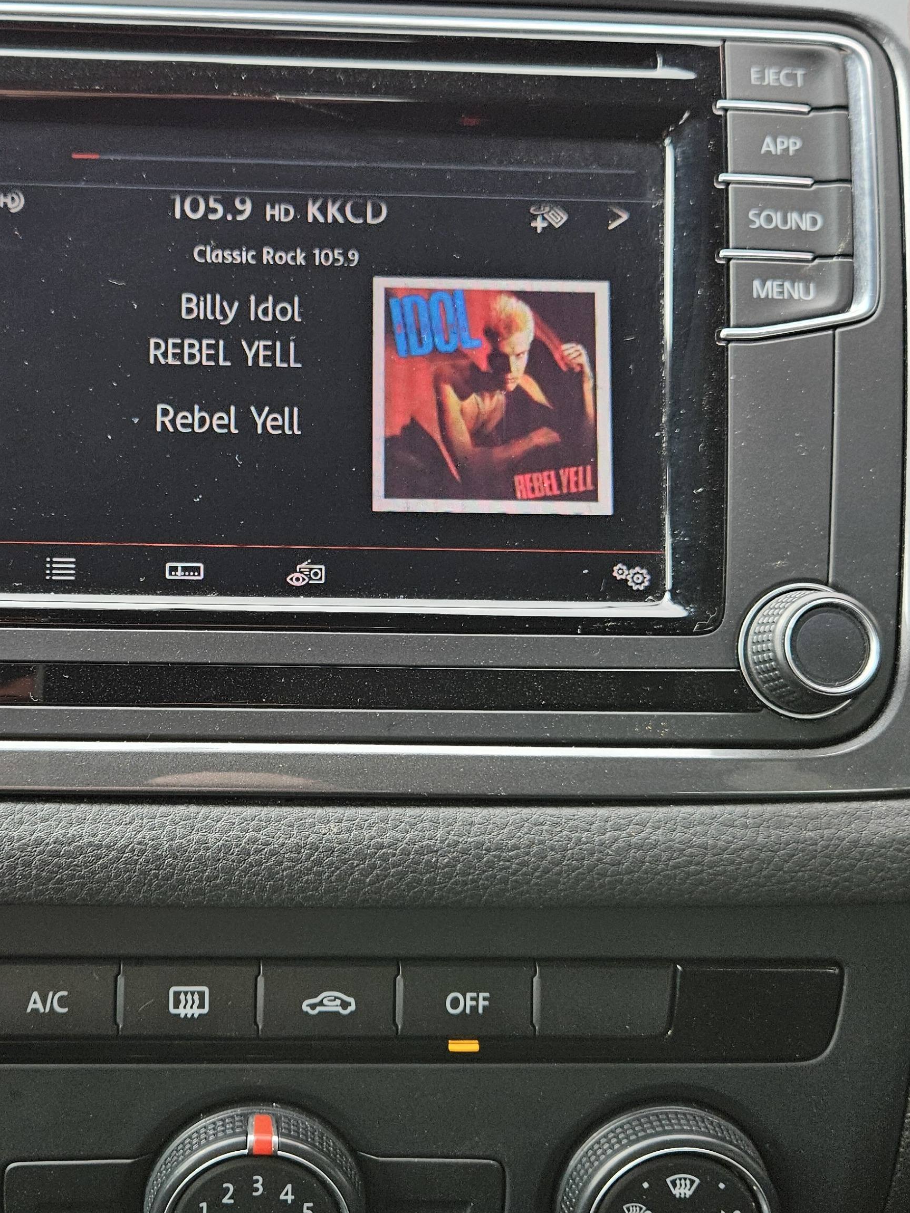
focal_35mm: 40
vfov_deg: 46.8
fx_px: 1402
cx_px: 301
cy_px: 594
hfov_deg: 35.6
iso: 100
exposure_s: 1/359
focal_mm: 5.4
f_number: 1.8
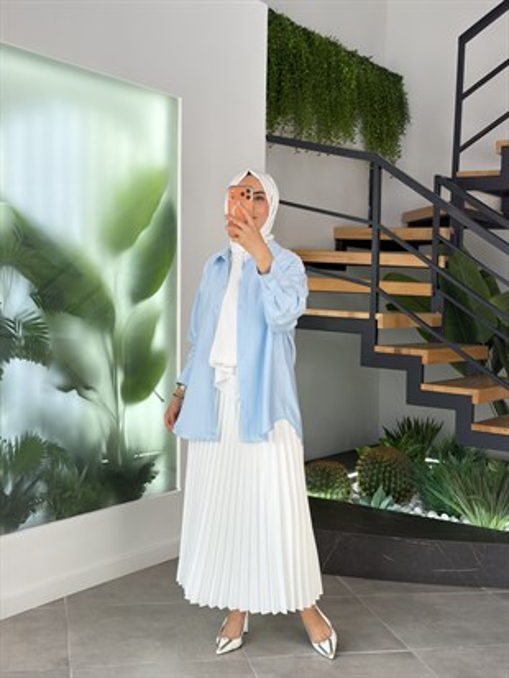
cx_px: 254
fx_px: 941
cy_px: 339
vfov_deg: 39.6
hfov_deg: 30.3
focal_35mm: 48
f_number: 1.78
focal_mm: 6.76
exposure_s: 1/425
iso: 80
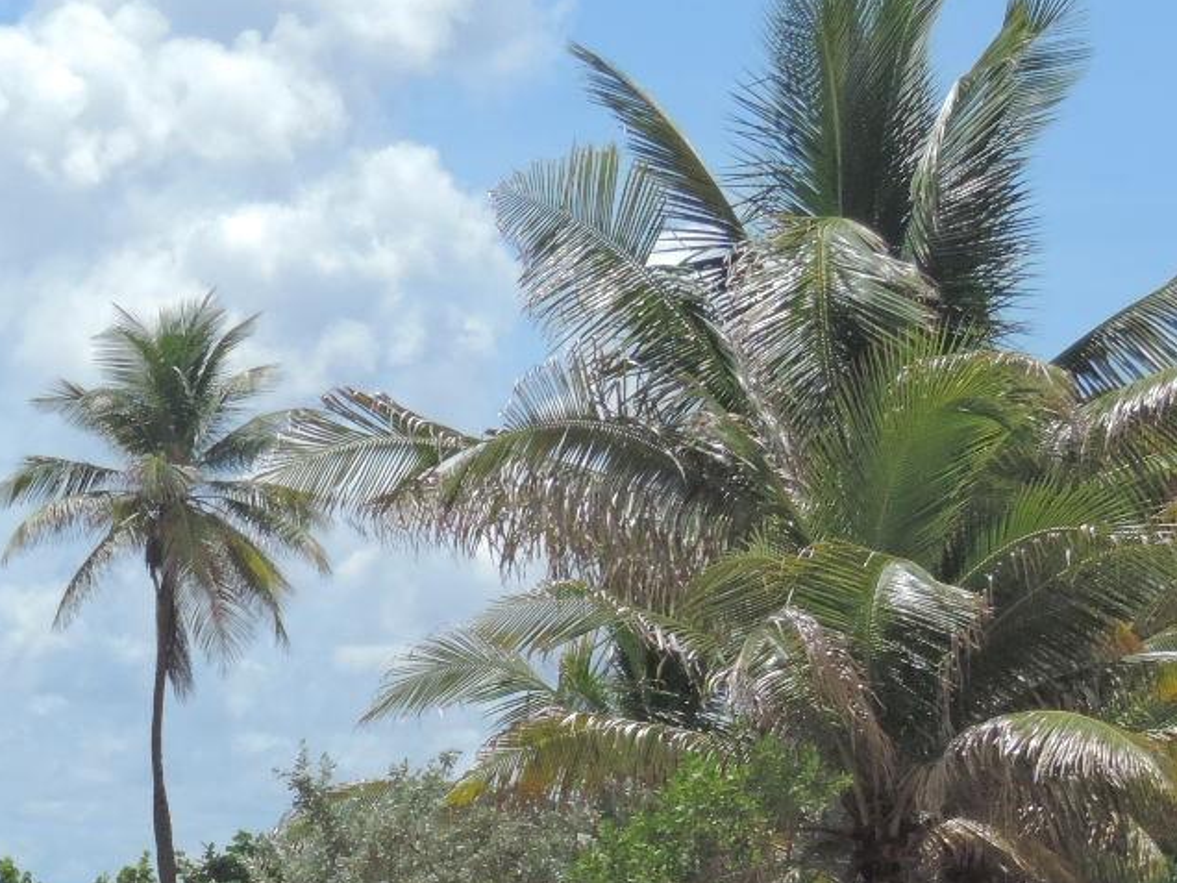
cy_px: 944
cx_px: 231
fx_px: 5134
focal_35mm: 151
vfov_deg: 9.7
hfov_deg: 13.0
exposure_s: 1/2000
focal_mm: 10.7
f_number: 3.7
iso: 180
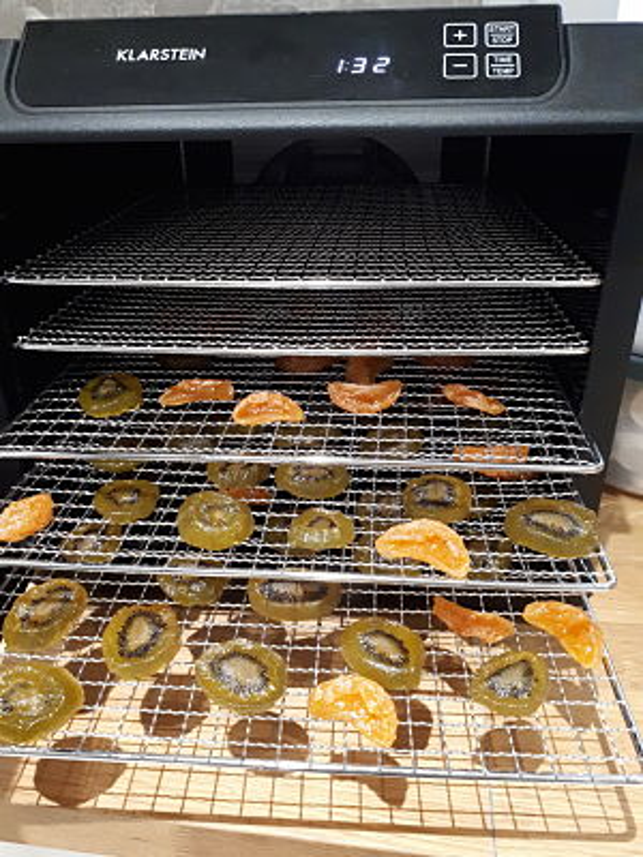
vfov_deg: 65.3
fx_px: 669
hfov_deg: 51.4
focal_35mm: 27
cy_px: 428
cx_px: 322
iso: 500
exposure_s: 1/17
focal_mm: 3.6
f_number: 1.9
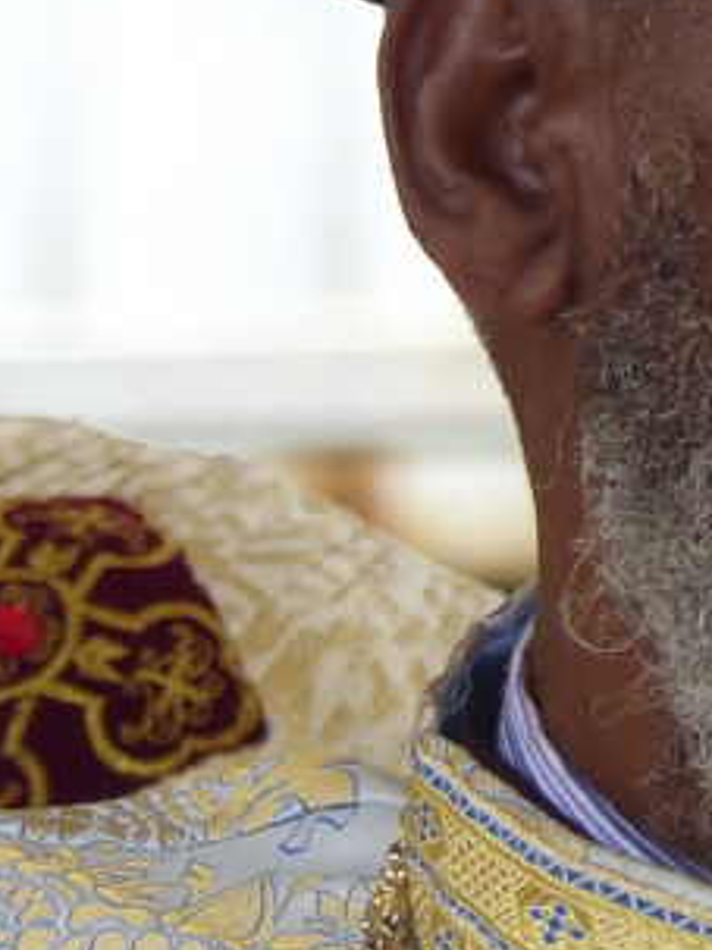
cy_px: 376
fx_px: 47259
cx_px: 1048
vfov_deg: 1.2
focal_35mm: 1722
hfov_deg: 0.9
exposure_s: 1/125
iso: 100
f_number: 4
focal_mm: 94
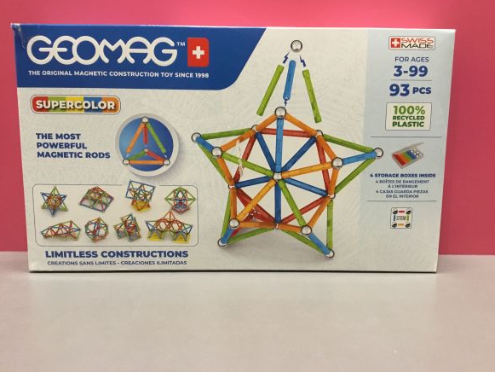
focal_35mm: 32
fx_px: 458
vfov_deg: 44.2
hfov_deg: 56.8
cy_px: 183
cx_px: 252
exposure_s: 1/33
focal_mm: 3.3
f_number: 2.4
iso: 160
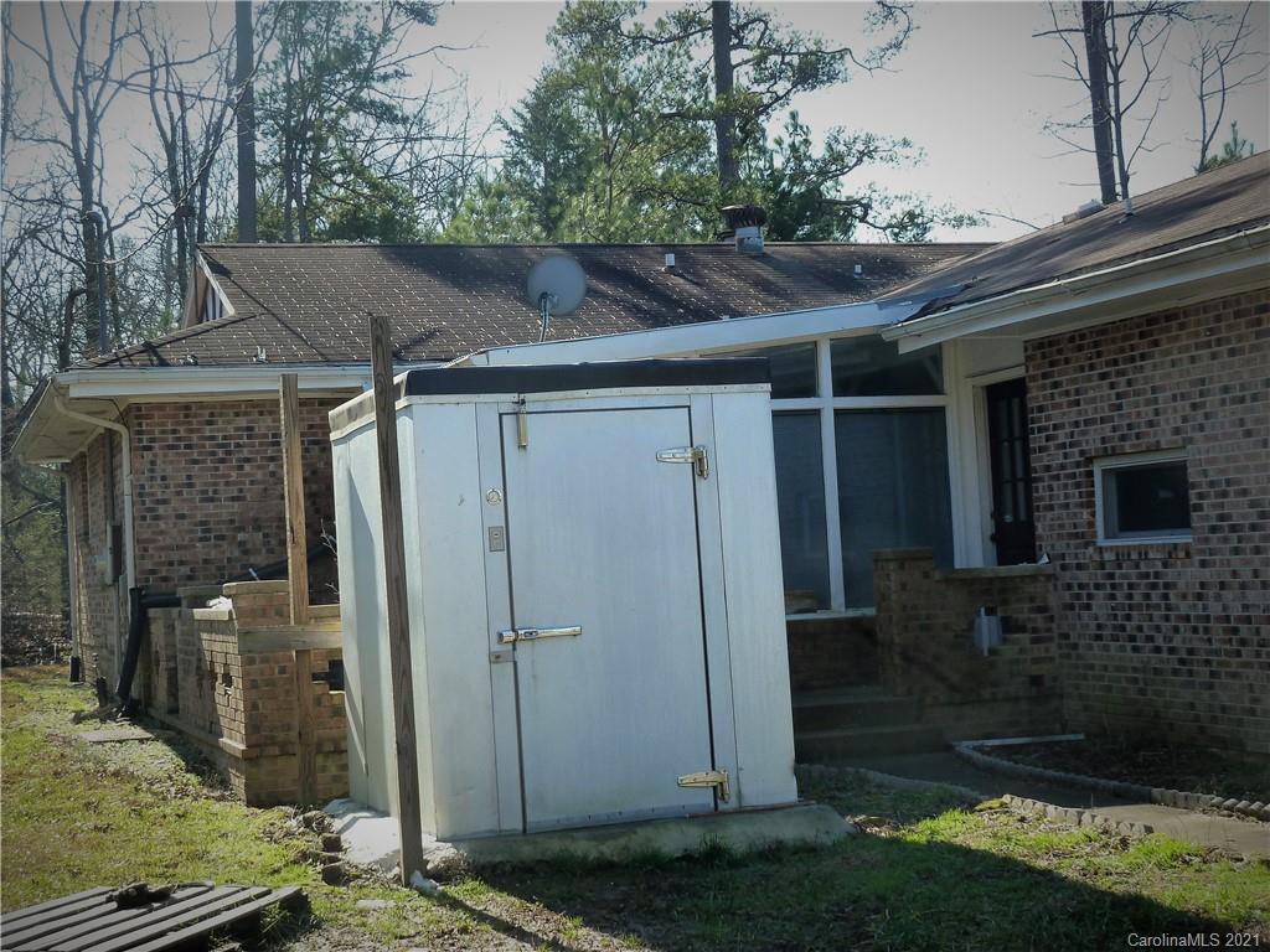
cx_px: 635
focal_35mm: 59
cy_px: 476
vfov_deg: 24.8
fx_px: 2165
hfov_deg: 32.7
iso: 125
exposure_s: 1/200
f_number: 3.9
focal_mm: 9.7
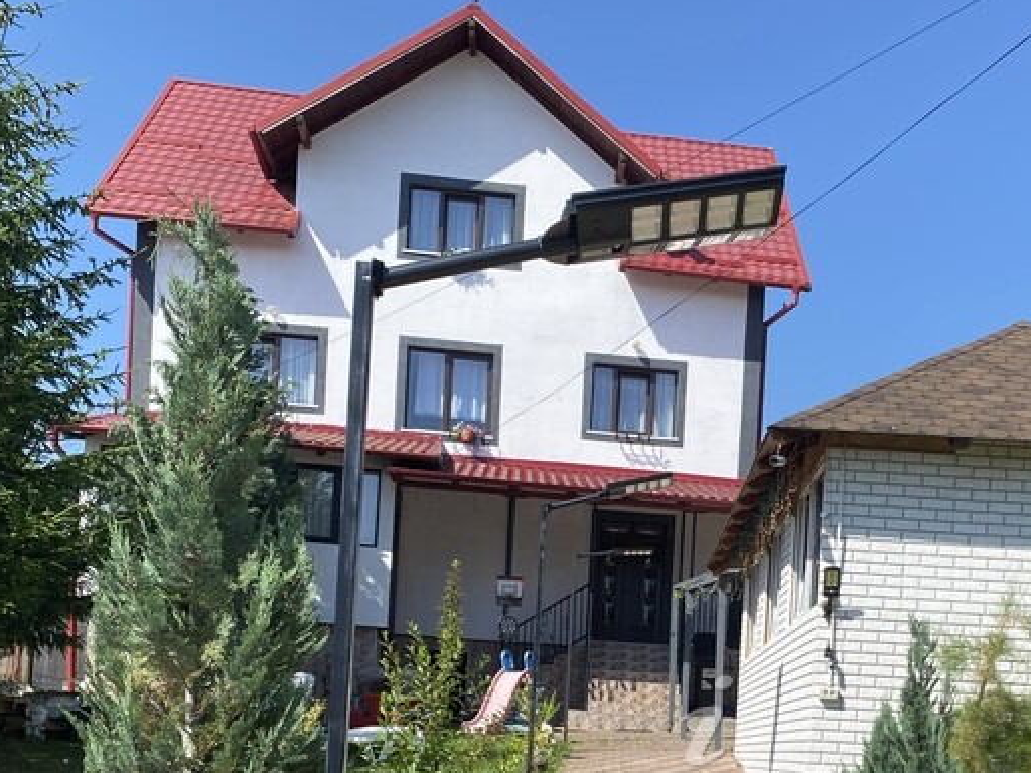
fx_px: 1549
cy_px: 759
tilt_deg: +0.2
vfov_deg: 26.6
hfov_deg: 36.2
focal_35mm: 52
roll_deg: -3.5
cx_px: 731
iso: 32
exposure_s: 1/2410
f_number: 1.8
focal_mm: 4.25
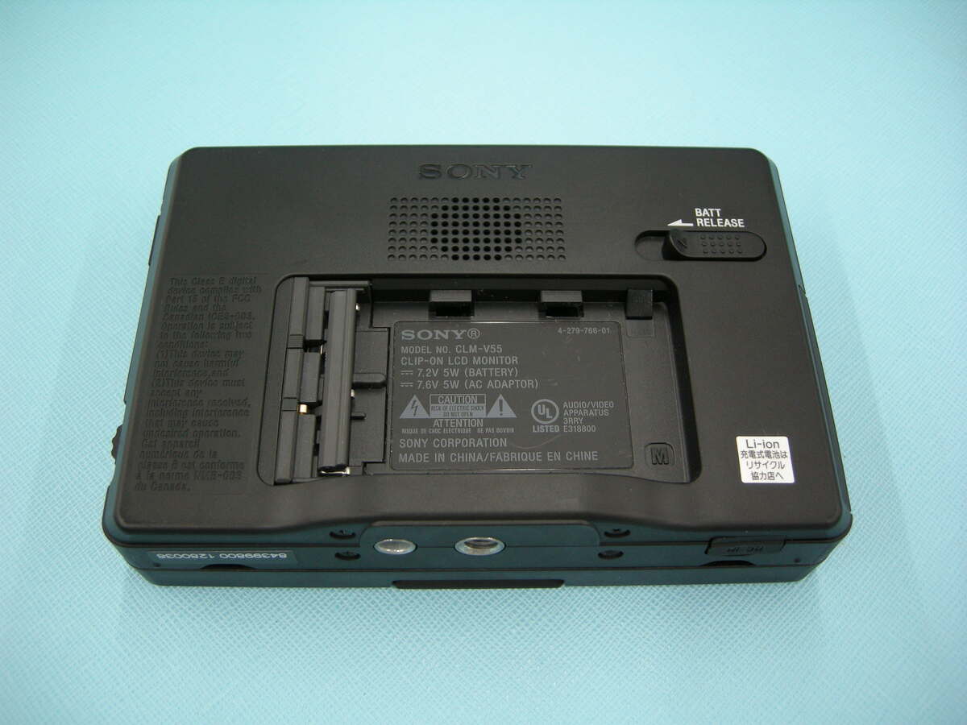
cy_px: 362
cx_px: 484
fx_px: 1006
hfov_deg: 51.4
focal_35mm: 36
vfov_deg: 39.7
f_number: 2.7
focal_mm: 7.5
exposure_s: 1/60.1
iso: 111
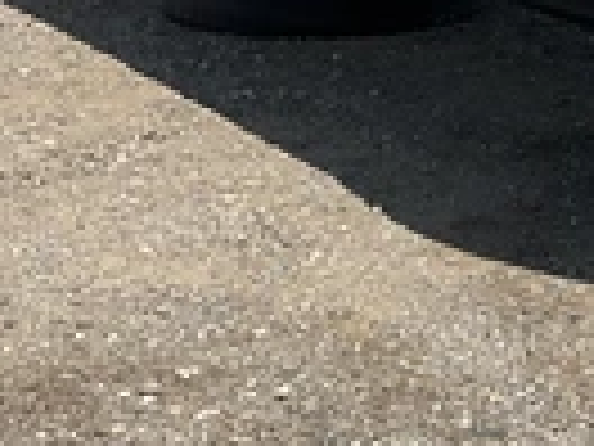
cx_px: 792
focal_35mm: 88
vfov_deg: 16.0
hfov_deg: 20.2
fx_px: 1510
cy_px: -122
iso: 25
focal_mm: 3
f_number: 1.8
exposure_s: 1/2227
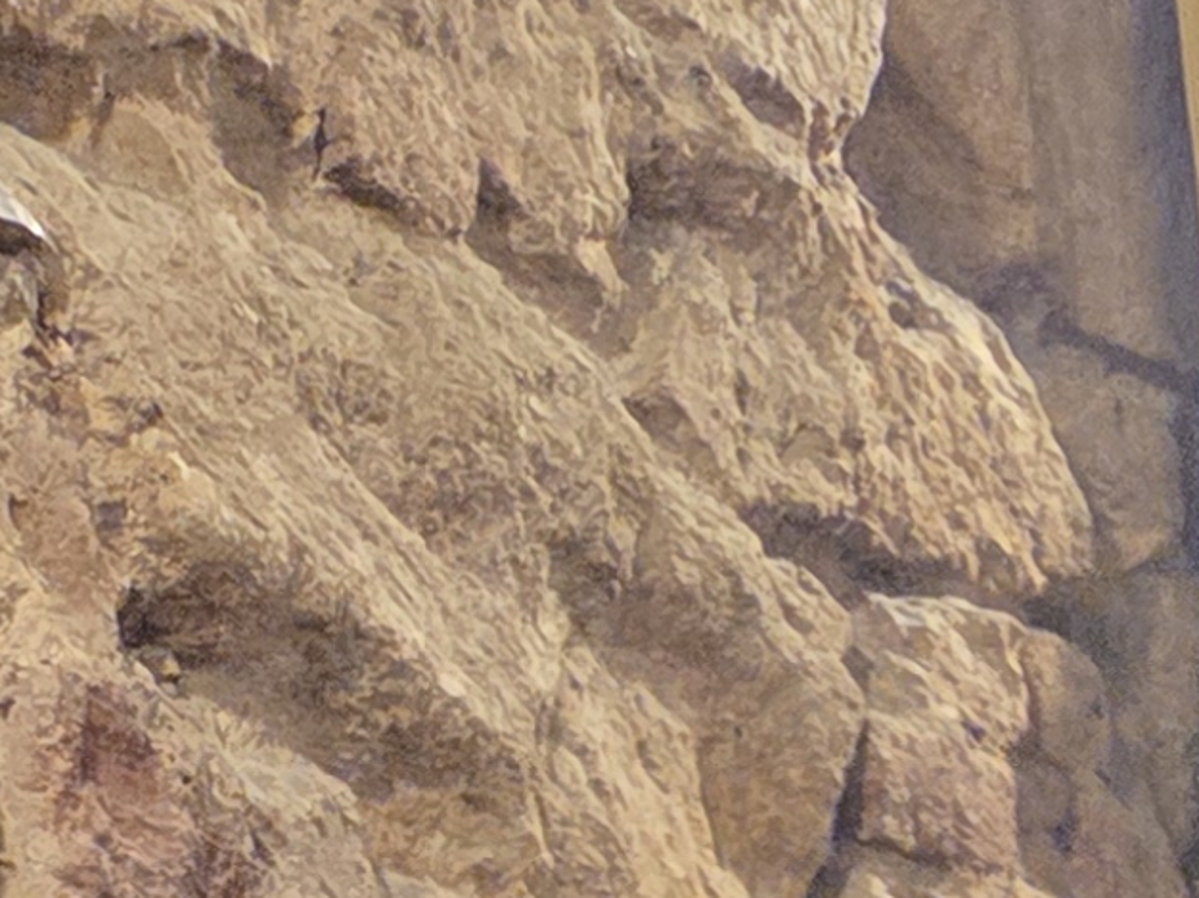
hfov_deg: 10.7
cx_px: 3204
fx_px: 5090
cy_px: 2679
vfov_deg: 8.5
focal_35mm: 147
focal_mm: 5.4
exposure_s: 1/100
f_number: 1.8
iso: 1600
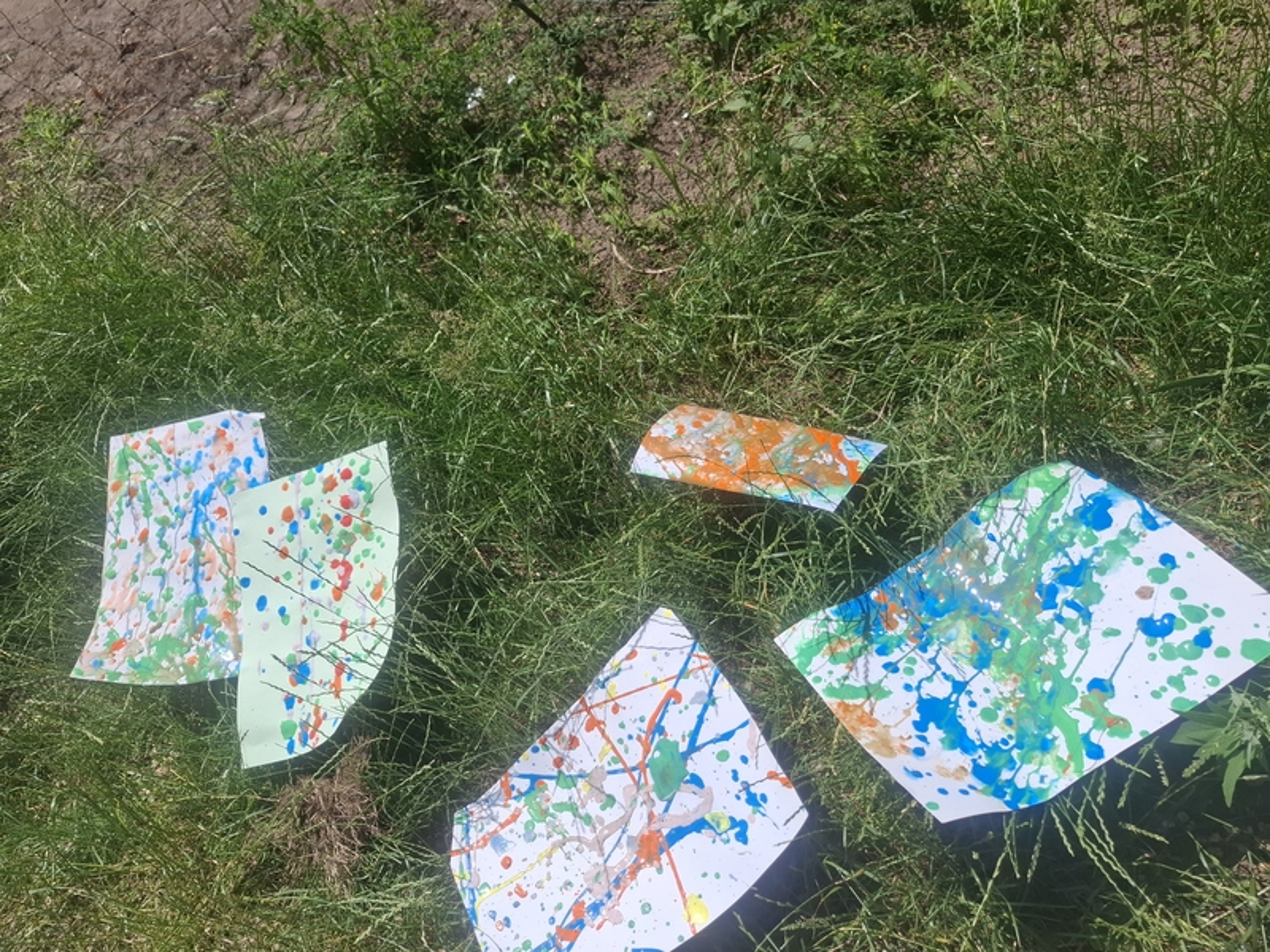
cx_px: 635
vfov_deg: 58.9
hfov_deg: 73.9
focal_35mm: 23
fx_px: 844
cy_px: 476
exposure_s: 1/3012
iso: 50
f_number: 1.8
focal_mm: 5.54
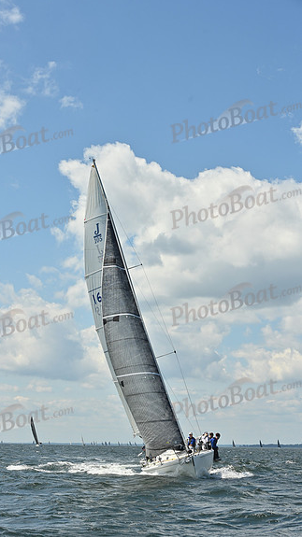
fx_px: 1055
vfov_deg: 28.6
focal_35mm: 74
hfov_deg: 16.3
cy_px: 267
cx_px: 122
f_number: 10
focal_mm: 70
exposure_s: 1/1250
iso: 250
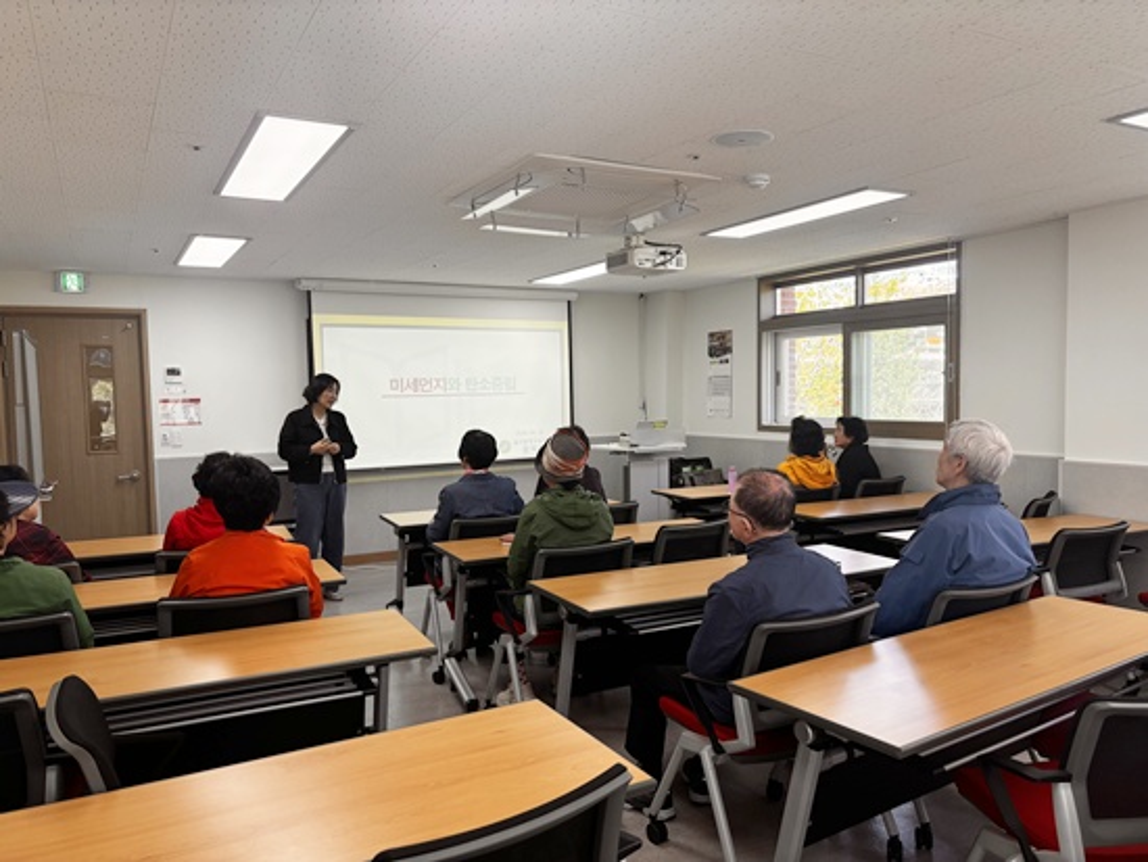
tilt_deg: -3.0
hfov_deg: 67.3
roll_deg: +0.8
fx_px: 863
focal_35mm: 26
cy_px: 431
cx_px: 574
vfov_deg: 53.1
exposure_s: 1/124
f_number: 1.6
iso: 32
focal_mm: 5.96
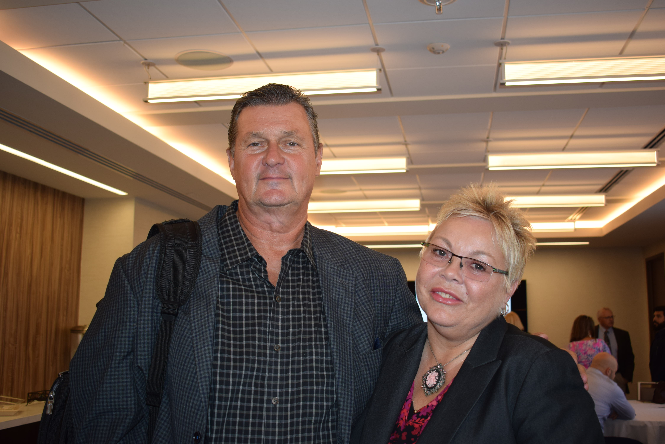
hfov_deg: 49.5
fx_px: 721
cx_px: 332
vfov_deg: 34.2
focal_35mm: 39
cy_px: 222
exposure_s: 1/100
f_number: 4
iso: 400
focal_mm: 26
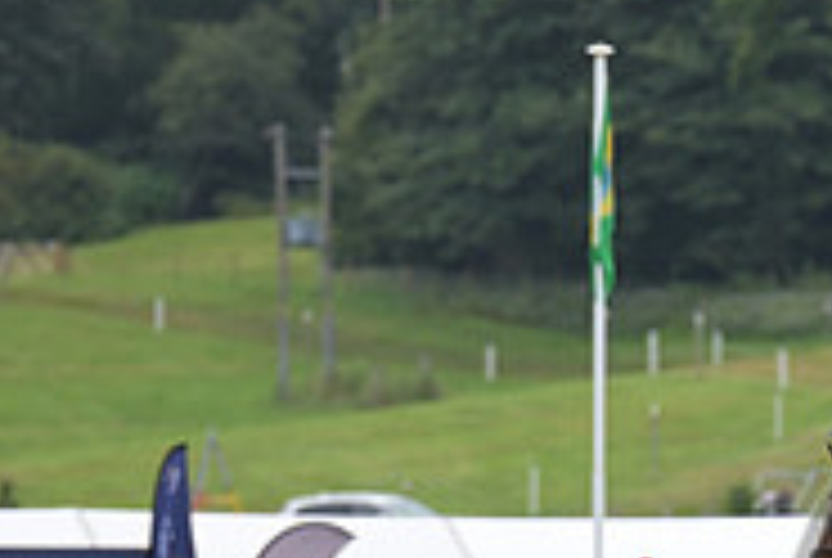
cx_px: 1178
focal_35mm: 626
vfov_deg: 2.2
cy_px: 659
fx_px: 14491
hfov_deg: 3.3
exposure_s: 1/1250
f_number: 4
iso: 720
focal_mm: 200
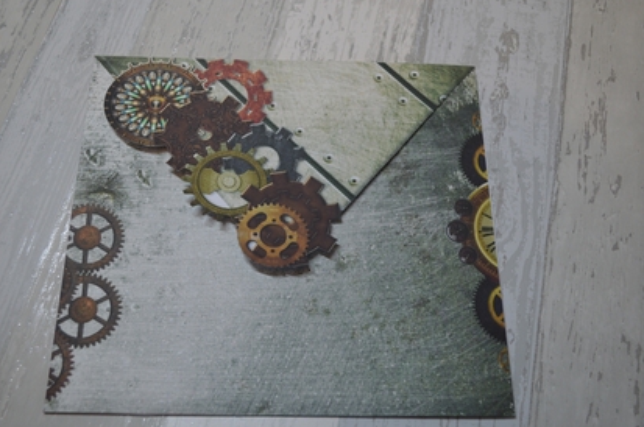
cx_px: 296
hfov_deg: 53.1
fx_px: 643
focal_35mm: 36
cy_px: 216
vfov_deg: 36.8
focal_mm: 22
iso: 400
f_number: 4
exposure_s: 1/50
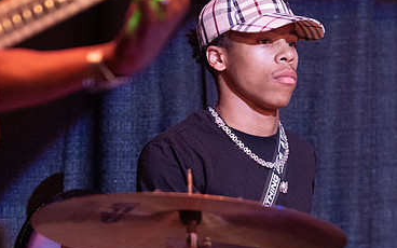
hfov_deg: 7.3
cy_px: 109
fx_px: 3127
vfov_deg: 4.5
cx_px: 291
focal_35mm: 289
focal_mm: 120
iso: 3200
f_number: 2.8
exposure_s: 1/200
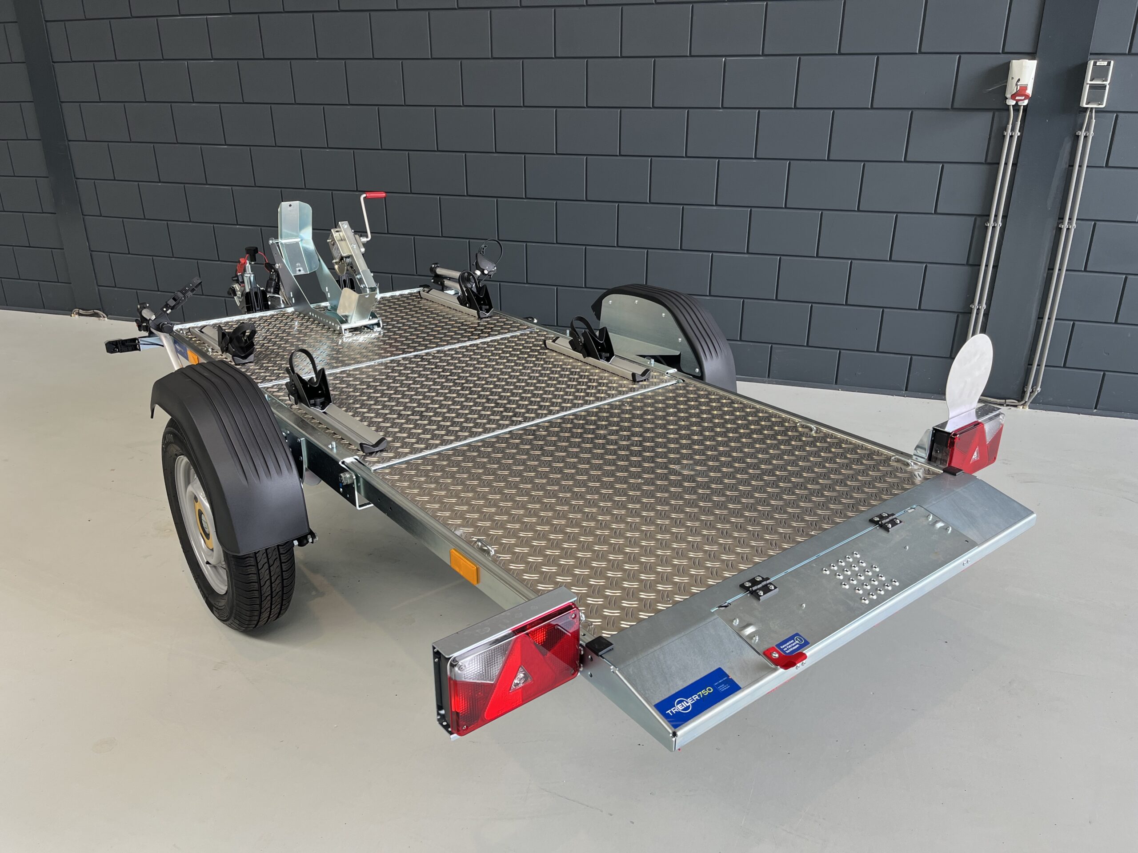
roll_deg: -0.2
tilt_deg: -22.1
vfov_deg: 53.1
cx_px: 569
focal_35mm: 26
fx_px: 855
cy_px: 426
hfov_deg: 67.3
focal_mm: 5.1
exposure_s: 1/100
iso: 40
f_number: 1.6
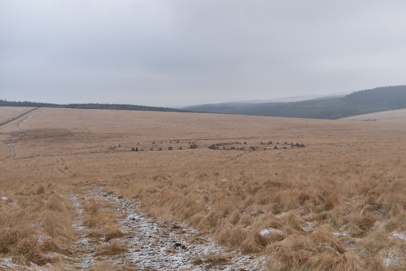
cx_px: 203
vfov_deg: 30.8
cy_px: 136
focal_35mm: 44
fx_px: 491
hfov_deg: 45.0
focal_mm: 29
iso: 100
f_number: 6.3
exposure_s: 1/160
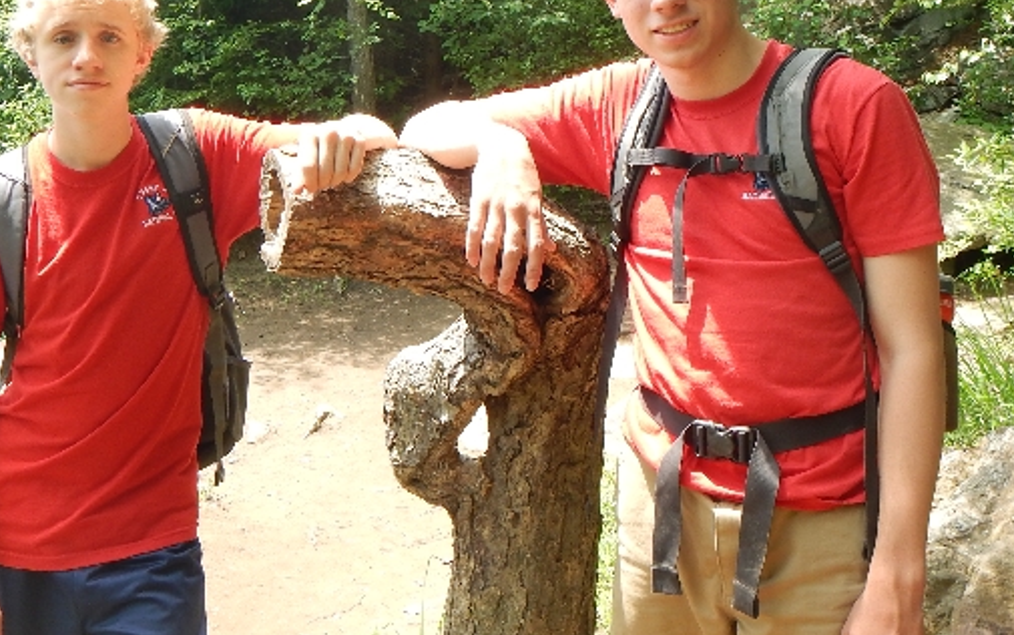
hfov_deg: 42.5
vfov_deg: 27.1
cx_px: 442
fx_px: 1299
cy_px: 165
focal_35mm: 47
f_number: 3.9
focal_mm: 5
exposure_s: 1/125
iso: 125
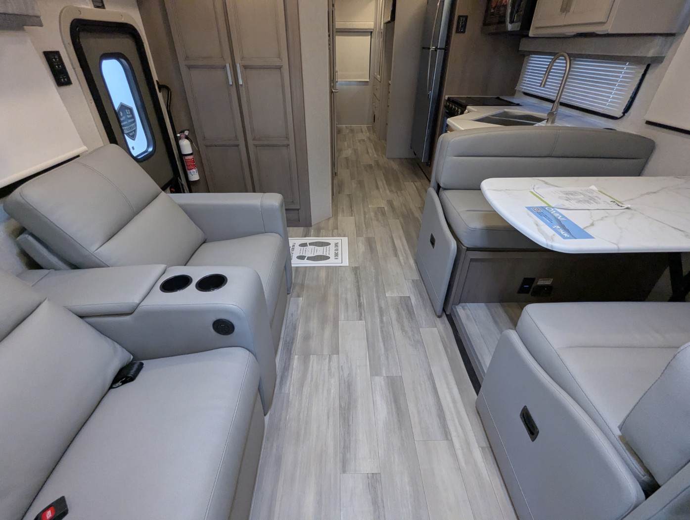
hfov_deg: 94.4
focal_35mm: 16
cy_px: 260
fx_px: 319
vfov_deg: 78.2
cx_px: 345
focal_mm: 2.35
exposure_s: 1/206
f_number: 2.2
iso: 272
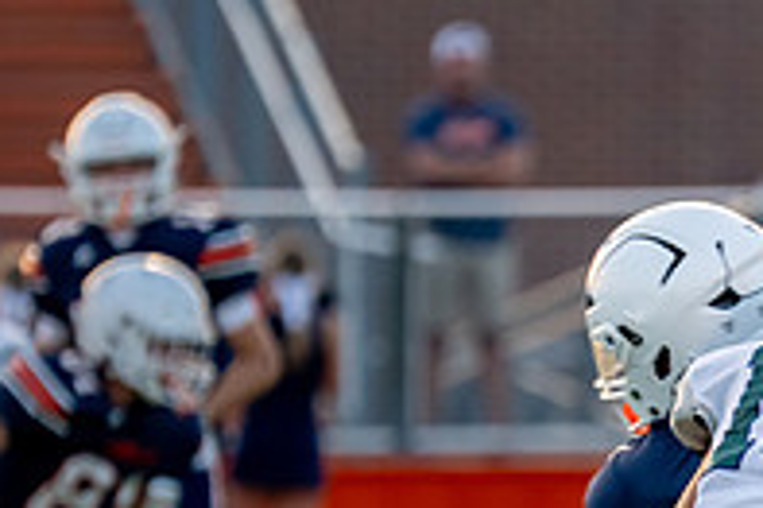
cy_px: 635
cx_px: 918
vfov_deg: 1.7
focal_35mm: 818
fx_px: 17322
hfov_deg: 2.5
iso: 640
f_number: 2.8
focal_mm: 180
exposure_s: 1/1000
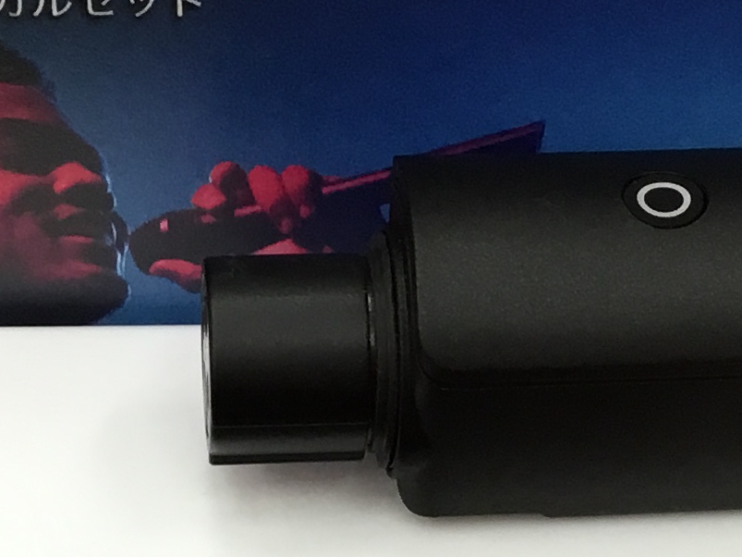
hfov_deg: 15.6
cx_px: 284
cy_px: 692
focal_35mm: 126
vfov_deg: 11.5
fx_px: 2700
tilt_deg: -51.0
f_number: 2.4
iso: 50
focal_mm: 3.3
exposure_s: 1/30
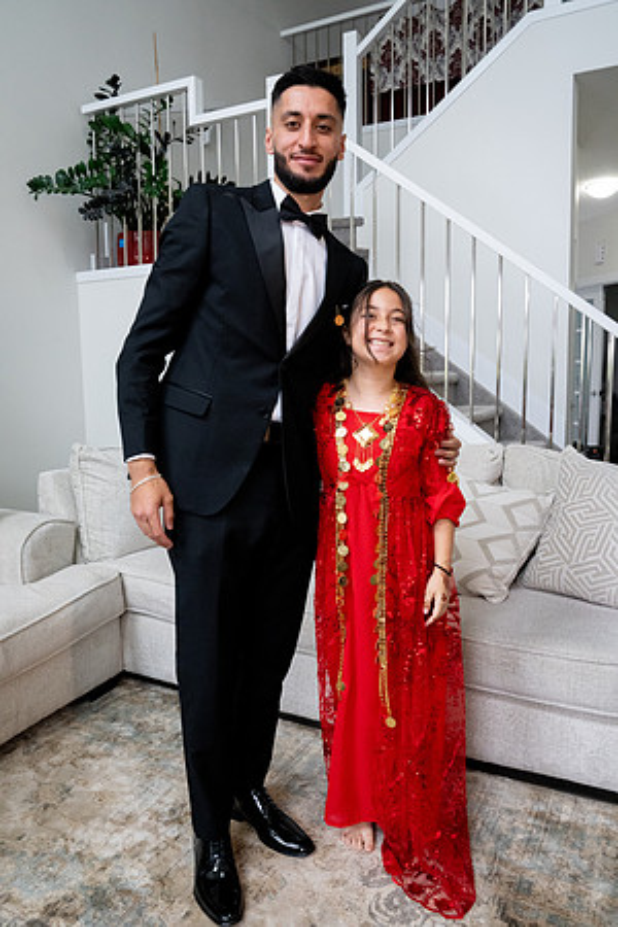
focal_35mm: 26
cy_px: 464
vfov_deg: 69.4
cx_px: 309
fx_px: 669
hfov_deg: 49.6
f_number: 9
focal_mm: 26
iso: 6400
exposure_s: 1/160
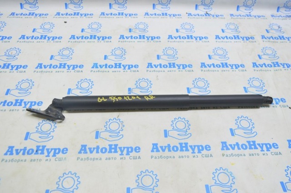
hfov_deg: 62.0
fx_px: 242
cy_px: 96
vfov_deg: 43.5
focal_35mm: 30
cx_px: 146
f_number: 5.6
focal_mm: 20
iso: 400
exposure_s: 1/20
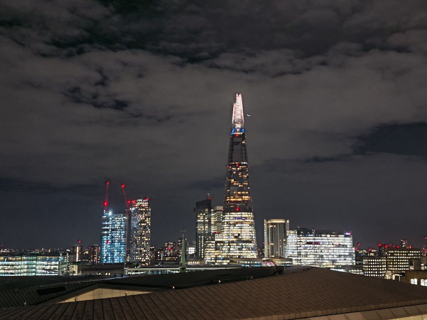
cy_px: 160
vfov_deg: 31.5
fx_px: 567
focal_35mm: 46
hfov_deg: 41.2
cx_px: 214
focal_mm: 6.55
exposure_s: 1/8
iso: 320
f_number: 1.6
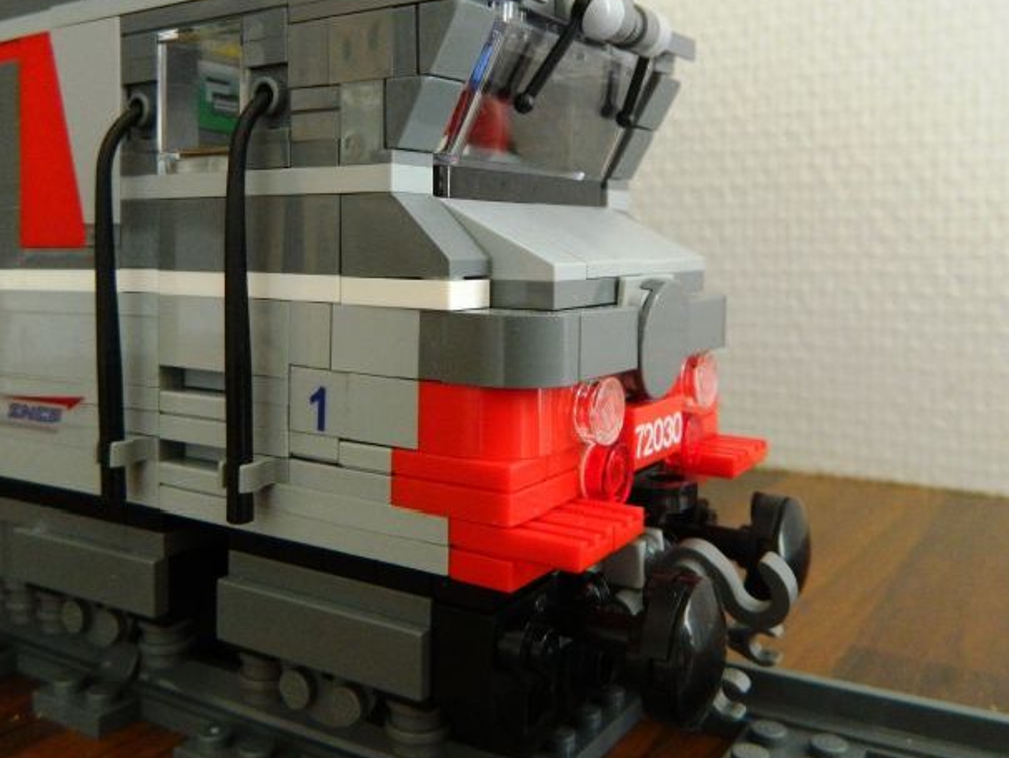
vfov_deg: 42.5
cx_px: 493
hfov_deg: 55.3
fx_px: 962
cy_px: 262
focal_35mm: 33
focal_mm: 4.5
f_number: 3.1
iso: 400
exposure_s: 1/25
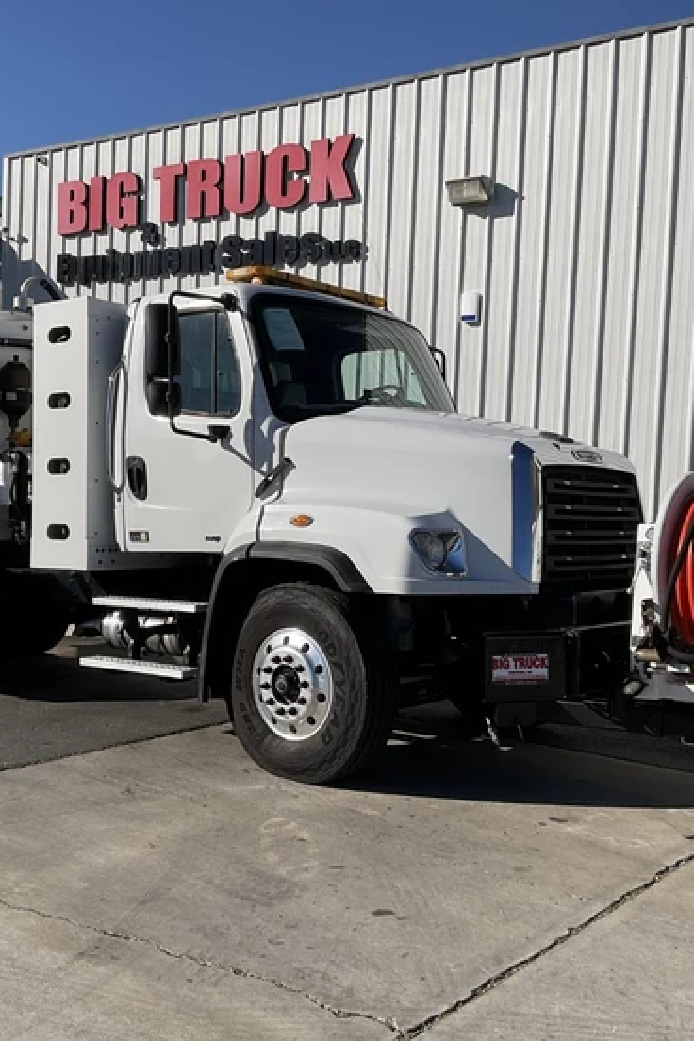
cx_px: 332
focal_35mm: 41
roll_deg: -3.2
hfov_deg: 32.6
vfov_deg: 47.4
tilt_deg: -2.3
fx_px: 1185
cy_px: 516
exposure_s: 1/3534
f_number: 1.8
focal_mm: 3
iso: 16
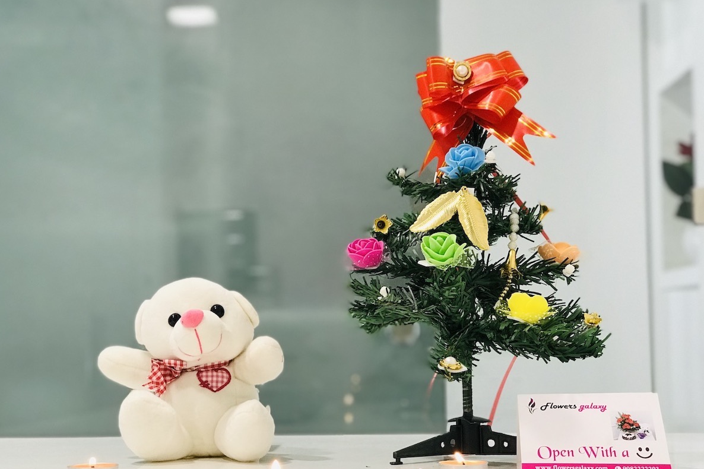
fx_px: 1173
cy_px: 255
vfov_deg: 22.6
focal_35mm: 60
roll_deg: +0.4
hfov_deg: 33.4
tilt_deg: +3.8
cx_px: 351
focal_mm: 6.6
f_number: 2.8
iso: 100
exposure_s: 1/50
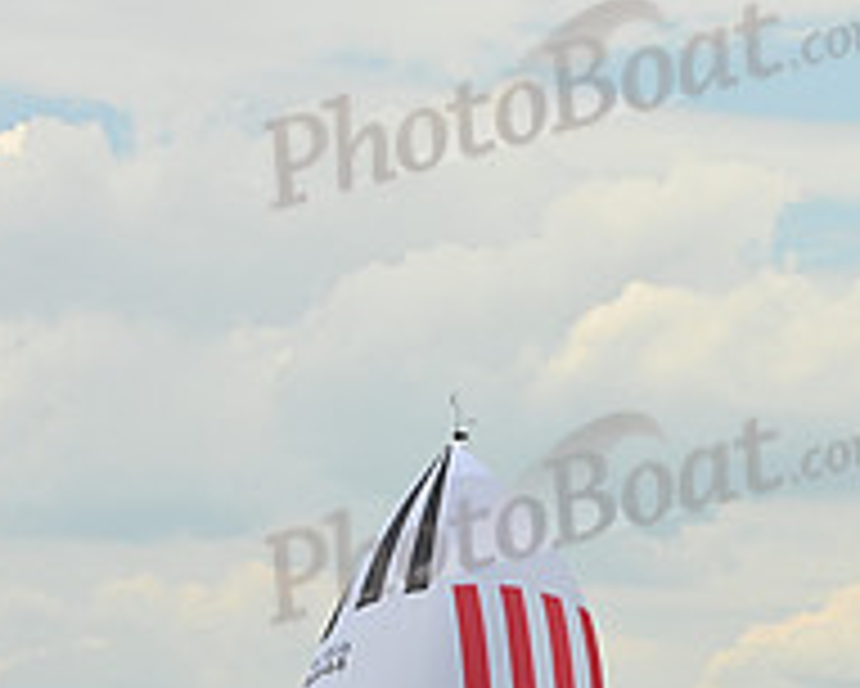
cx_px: 1135
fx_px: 6519
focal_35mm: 256
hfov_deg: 7.5
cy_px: 677
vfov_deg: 6.0
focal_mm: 90
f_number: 9
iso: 320
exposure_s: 1/1250
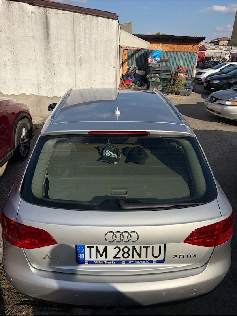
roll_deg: -1.7
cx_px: 118
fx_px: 237
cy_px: 158
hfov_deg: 53.1
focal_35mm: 26
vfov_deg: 67.3
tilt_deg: -25.0
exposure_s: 1/7813
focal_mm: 5.96
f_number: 1.6
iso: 64
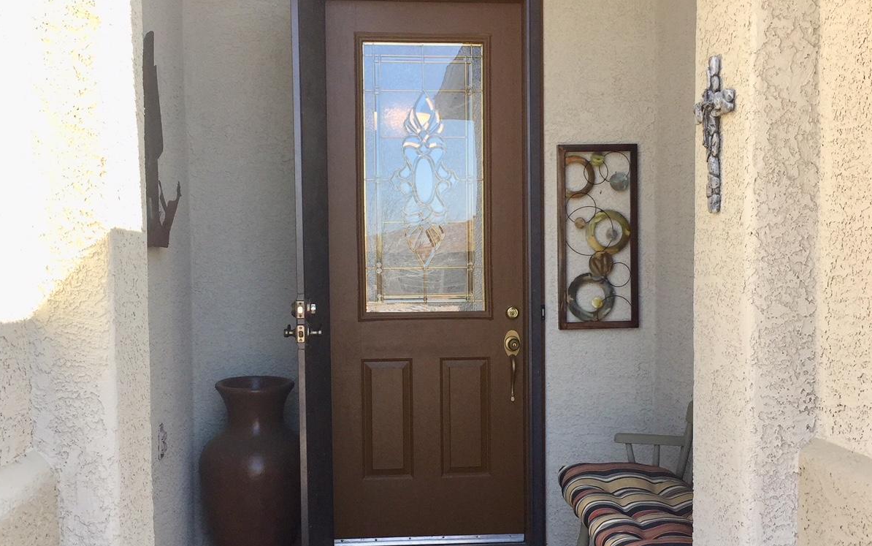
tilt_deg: -2.9
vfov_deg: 30.5
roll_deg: -0.2
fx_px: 998
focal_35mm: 42
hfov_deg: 47.2
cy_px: 323
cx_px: 438
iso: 32
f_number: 2.2
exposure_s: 1/444
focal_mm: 4.15
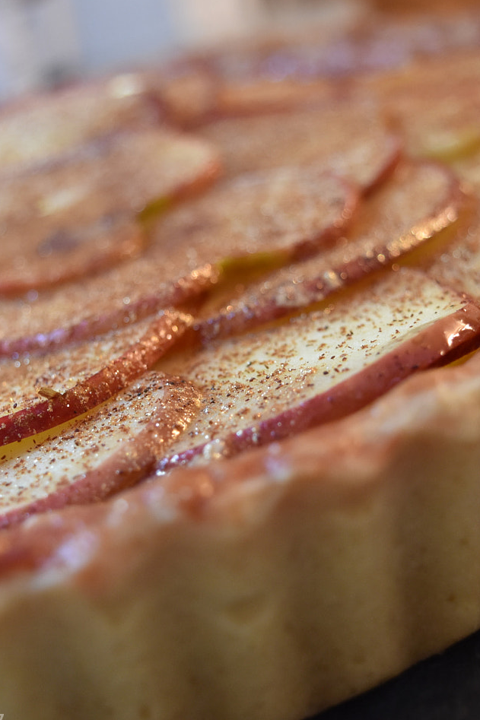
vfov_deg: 26.7
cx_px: 215
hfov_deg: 17.9
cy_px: 377
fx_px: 1520
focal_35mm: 76
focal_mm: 30
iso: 1000
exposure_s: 1/10
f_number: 4.2
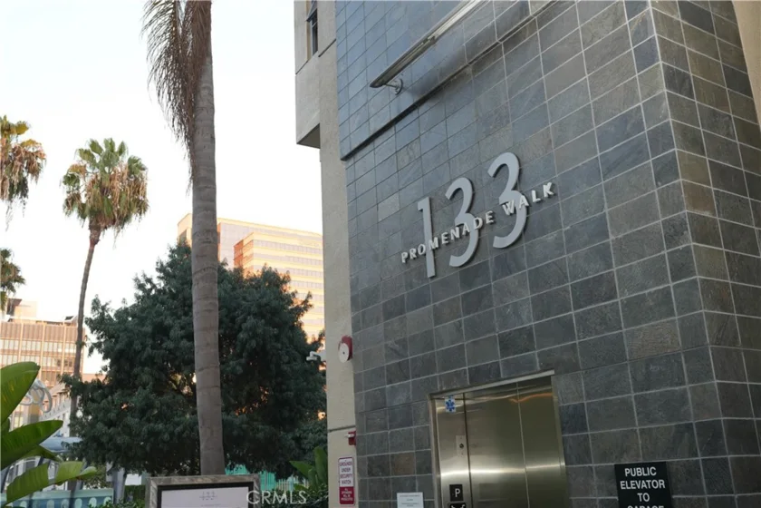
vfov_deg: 37.9
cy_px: 254
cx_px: 380
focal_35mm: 35
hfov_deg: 54.4
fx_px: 740
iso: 500
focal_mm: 35
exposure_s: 1/60
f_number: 5.6
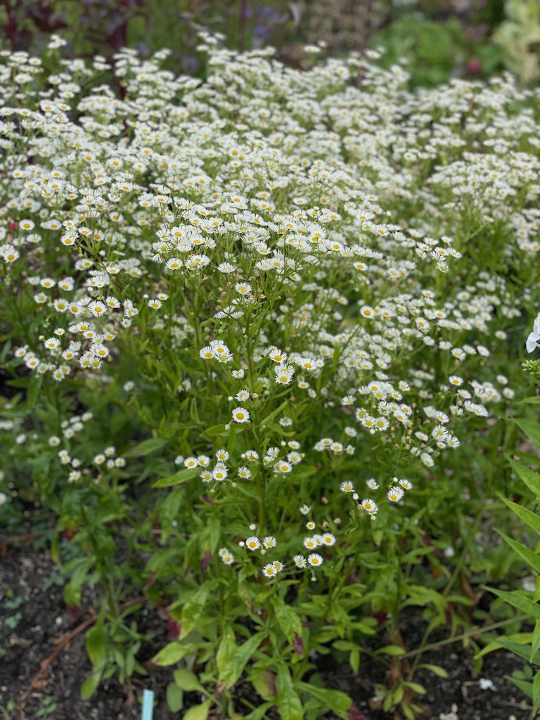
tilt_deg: -26.1
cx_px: 270
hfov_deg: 28.0
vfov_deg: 36.8
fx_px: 1082
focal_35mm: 52
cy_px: 360
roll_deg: -2.9
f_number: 2
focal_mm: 6
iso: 32
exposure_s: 1/1229
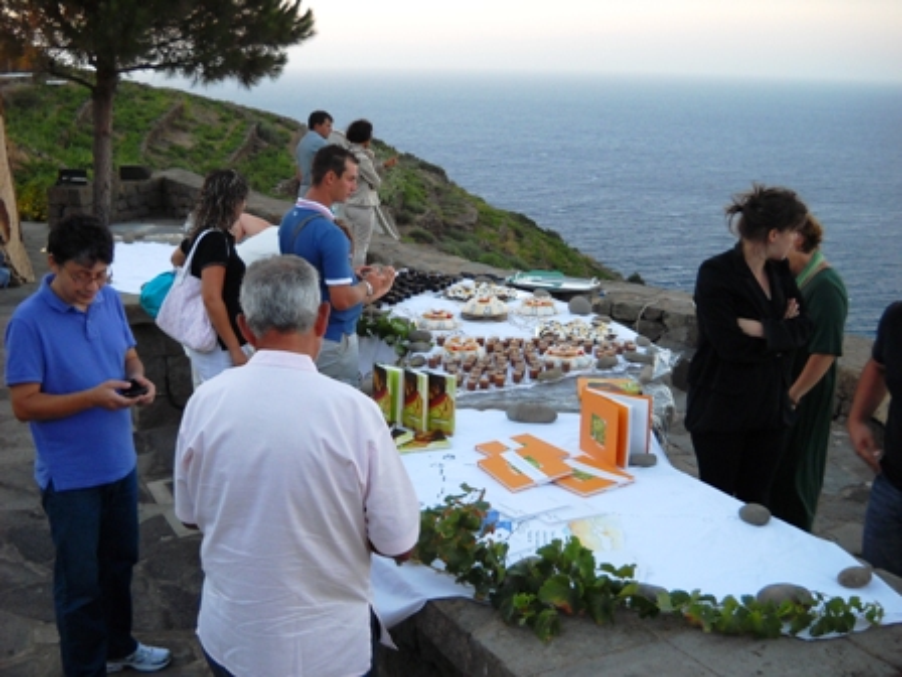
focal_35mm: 41
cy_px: 338
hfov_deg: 45.8
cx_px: 451
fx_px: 1068
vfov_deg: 35.1
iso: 191
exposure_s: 1/60
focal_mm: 6.72
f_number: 3.1
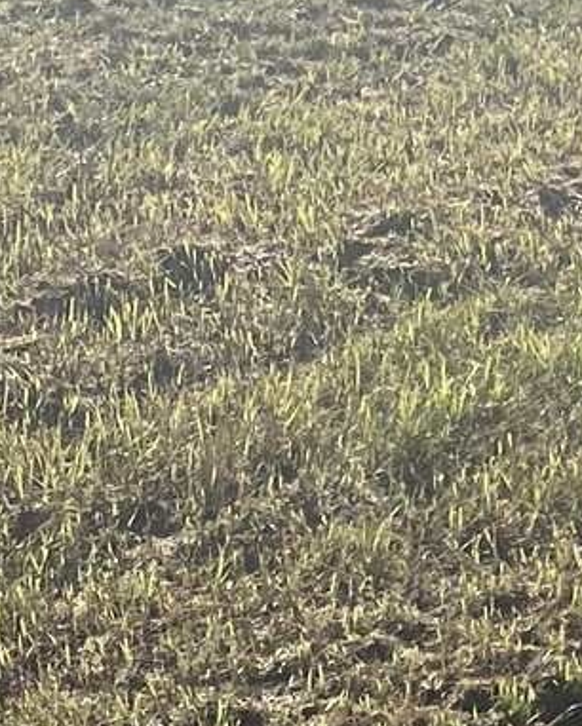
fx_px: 3292
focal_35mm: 153
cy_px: 468
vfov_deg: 12.6
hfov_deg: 9.6
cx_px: 1027
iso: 50
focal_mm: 5.1
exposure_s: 1/5848
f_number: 1.6
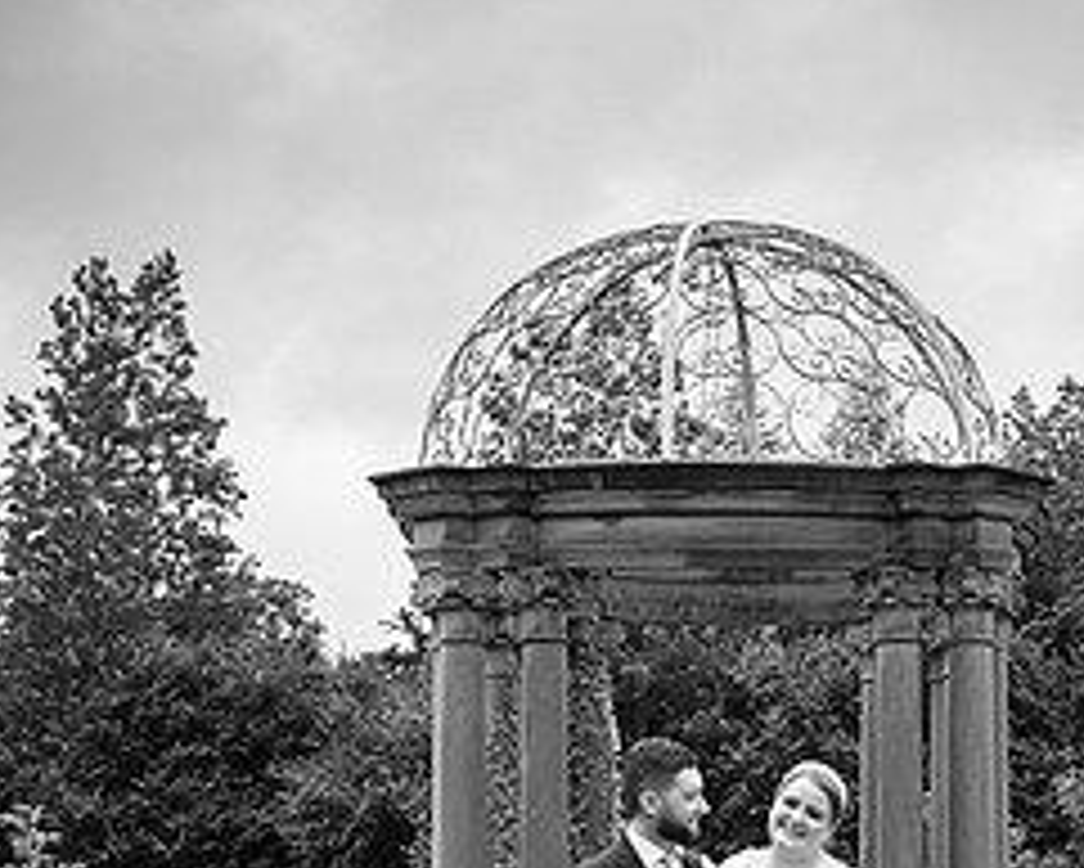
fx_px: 2182
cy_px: 893
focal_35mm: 68
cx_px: 825
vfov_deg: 21.6
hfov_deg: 27.5
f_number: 4
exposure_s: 1/500
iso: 400
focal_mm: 16
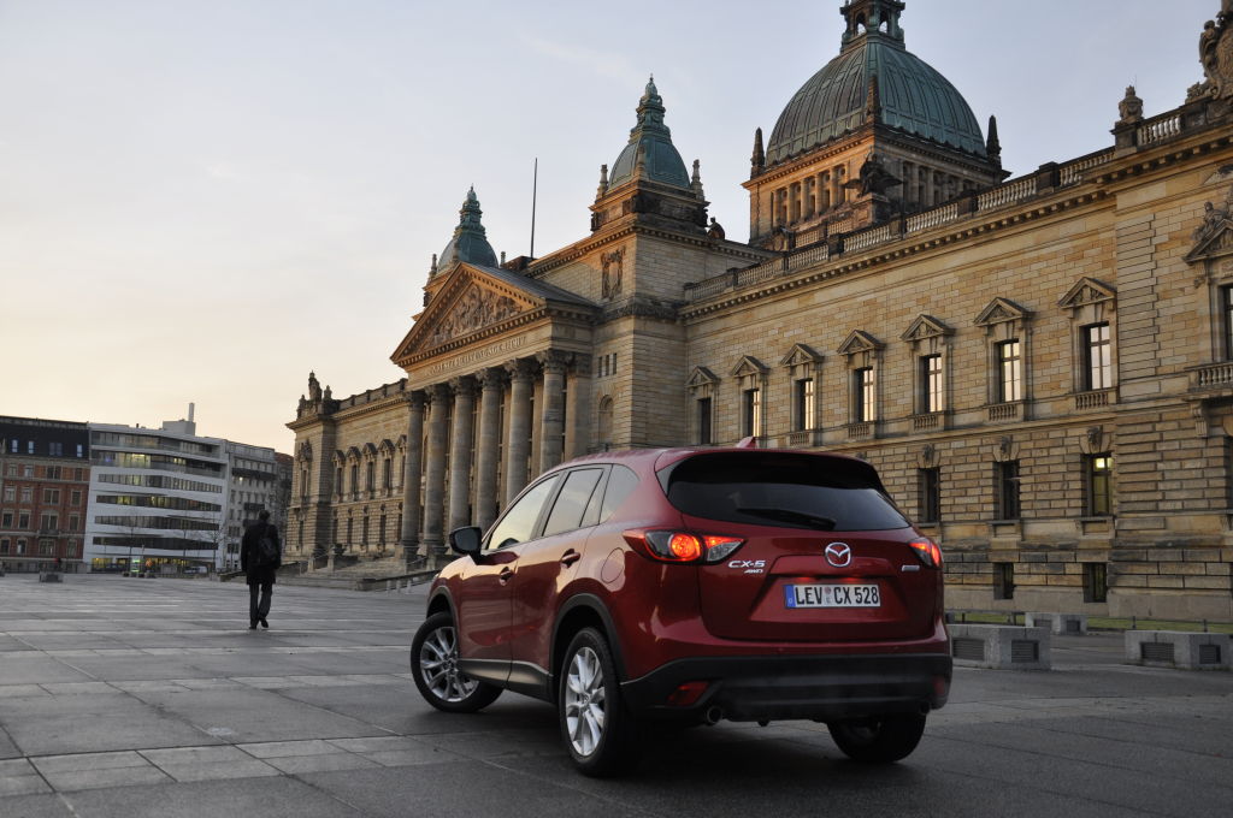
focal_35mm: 36
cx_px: 616
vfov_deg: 36.8
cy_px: 409
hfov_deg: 53.2
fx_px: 1231
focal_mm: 24
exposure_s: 1/125
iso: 400
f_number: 5.6
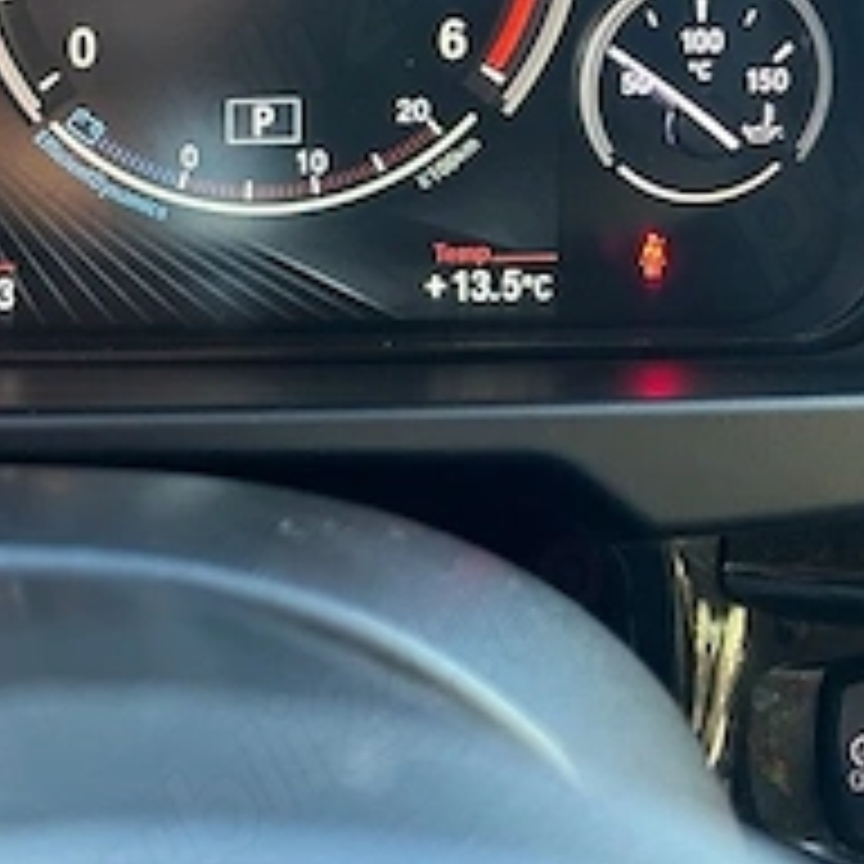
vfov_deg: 23.3
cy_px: 68
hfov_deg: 22.0
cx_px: -202
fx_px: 2033
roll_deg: +0.5
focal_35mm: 72
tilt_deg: -20.1
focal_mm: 5.7
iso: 200
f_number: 1.5
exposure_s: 1/60
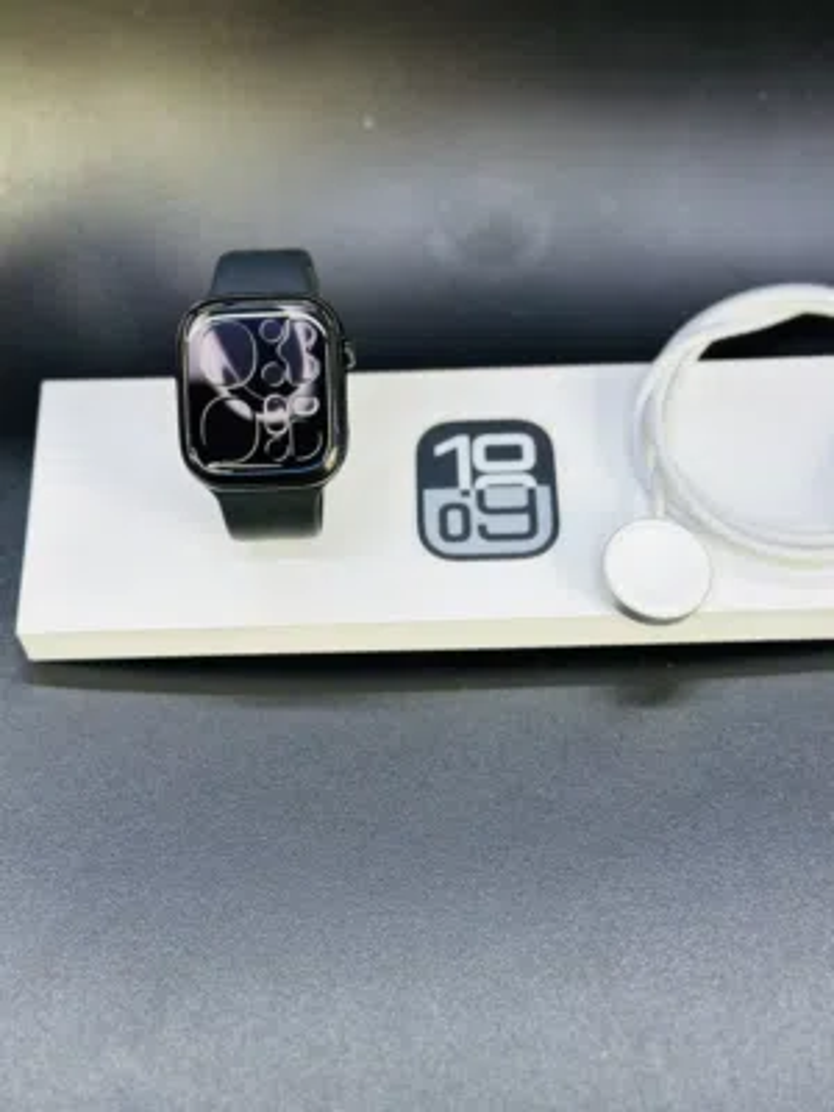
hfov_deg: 30.3
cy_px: 556
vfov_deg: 39.7
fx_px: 1542
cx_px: 417
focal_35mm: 48
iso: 64
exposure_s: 1/120
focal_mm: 6.86
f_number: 1.78
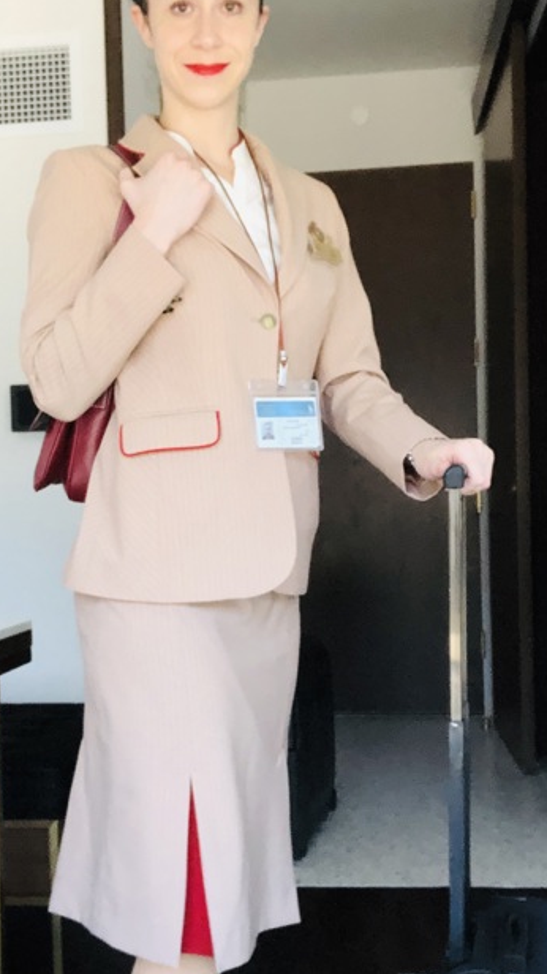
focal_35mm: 52
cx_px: 212
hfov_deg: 23.0
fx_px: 1342
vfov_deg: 39.8
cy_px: 541
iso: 100
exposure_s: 1/60
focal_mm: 2.87
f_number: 2.2
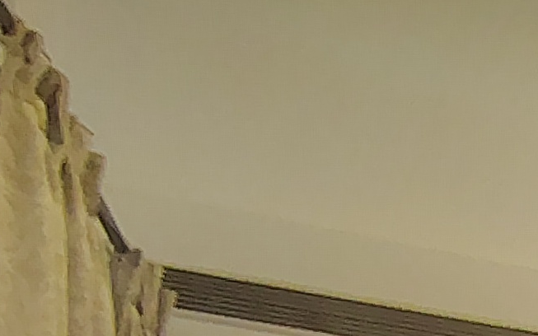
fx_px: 1583
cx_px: 1507
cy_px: 954
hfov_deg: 12.1
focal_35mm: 108
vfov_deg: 9.8
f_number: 2.2
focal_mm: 2.13
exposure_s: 1/50
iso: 329
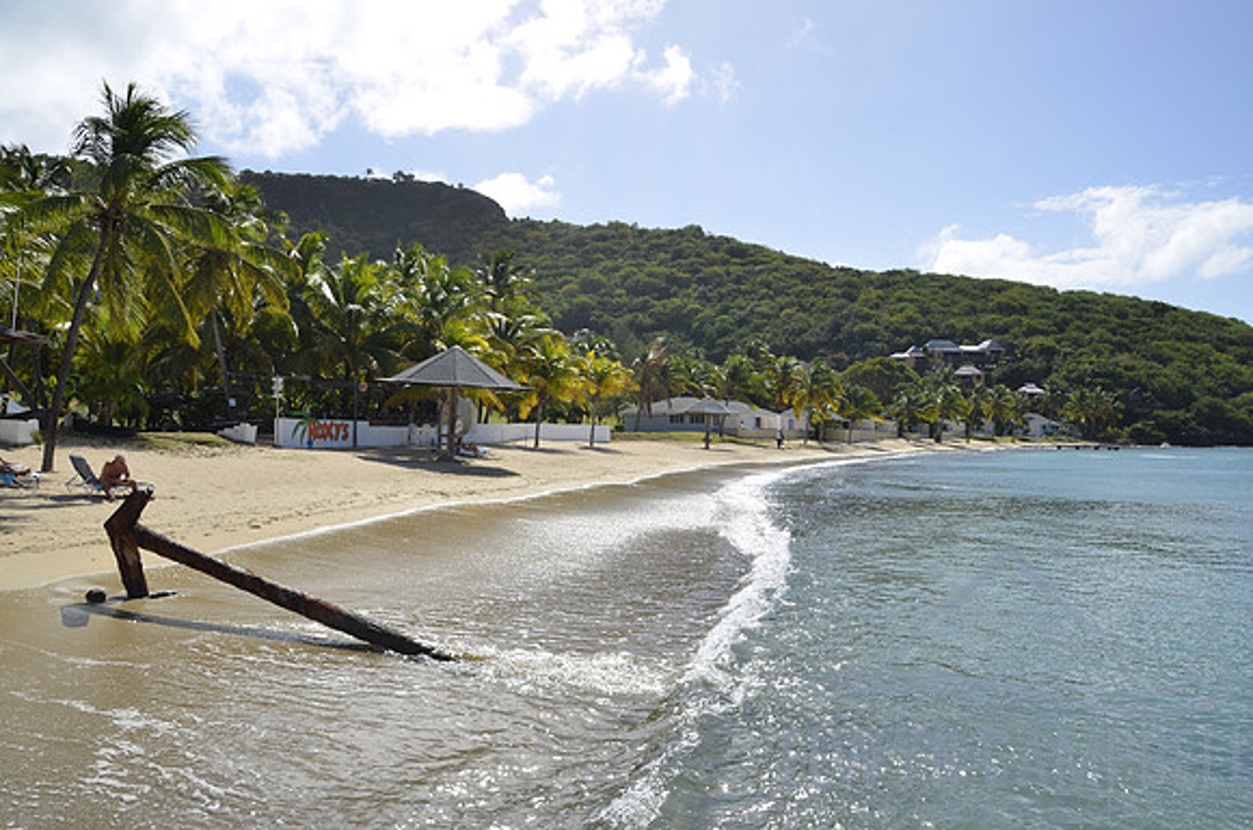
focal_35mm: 27
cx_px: 626
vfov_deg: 47.7
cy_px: 415
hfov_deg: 67.5
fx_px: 938
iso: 100
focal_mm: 18
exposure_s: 1/320
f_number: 9
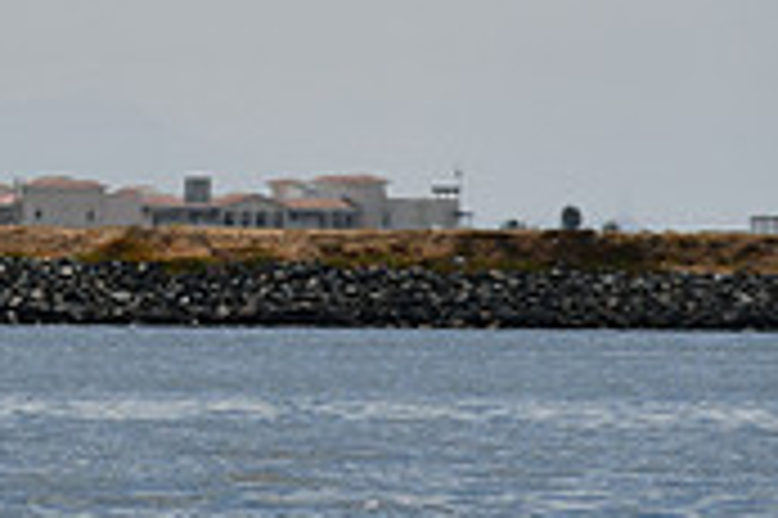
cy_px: 142
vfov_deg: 1.8
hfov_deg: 2.6
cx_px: -504
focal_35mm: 778
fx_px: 16797
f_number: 8
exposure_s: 1/2000
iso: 200
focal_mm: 155
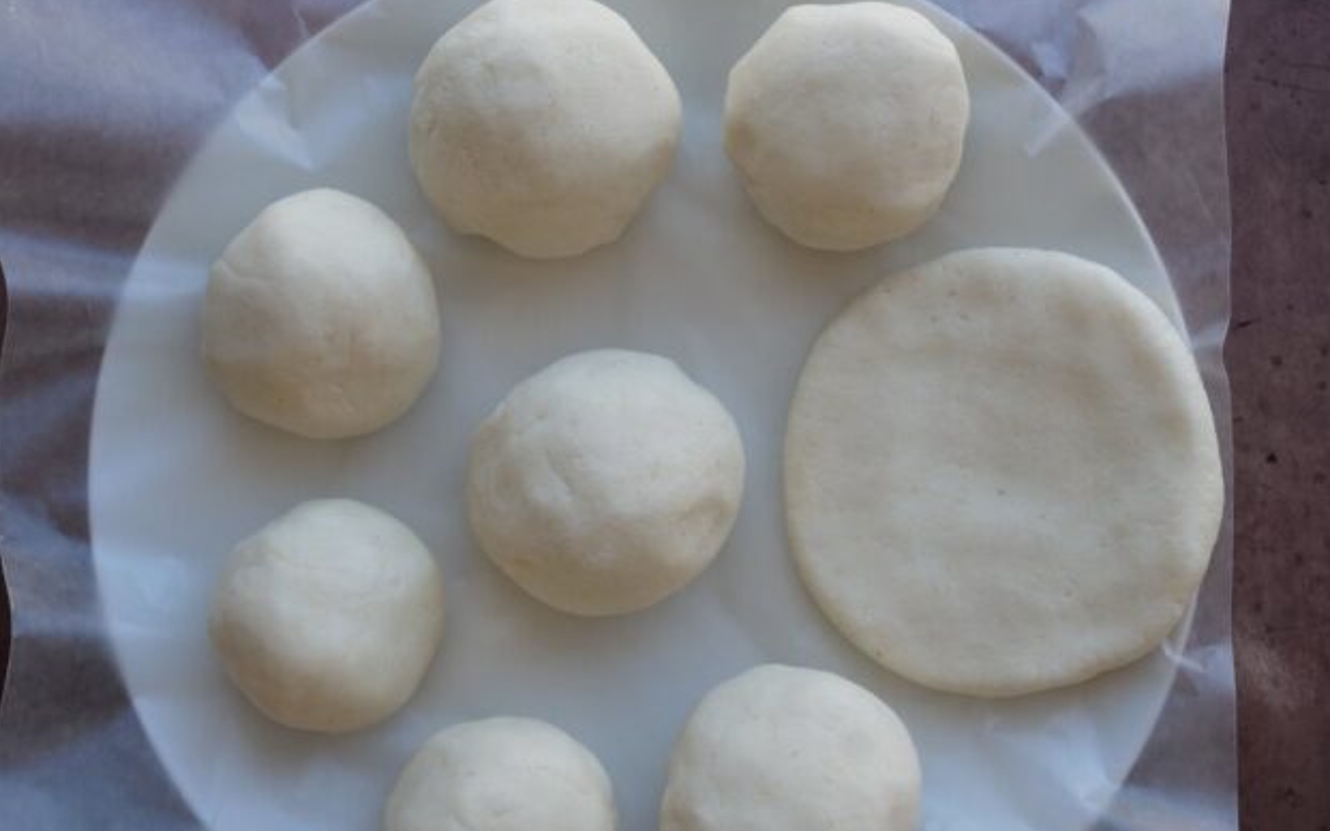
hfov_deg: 34.5
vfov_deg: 22.0
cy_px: 467
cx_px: 651
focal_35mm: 59
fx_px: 2138
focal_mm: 27
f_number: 13
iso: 640
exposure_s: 1/60
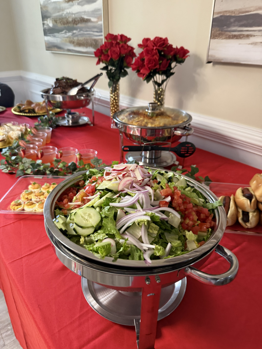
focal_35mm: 24
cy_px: 174
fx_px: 242
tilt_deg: -31.3
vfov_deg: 71.6
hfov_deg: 56.8
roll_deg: +1.5
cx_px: 131
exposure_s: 1/60
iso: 320
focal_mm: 6.76
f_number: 1.78
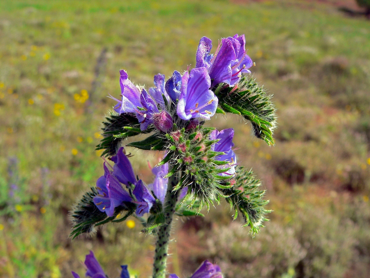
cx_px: 185
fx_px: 385
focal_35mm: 36
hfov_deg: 51.4
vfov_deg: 39.7
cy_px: 139
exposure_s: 1/500
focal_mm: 6
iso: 100
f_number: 4.6
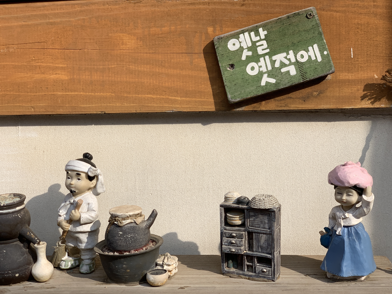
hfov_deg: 36.8
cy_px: 147
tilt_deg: -3.3
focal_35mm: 52
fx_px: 589
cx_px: 196
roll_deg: -1.6
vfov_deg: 28.0
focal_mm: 6
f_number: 2.4
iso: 16
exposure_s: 1/749
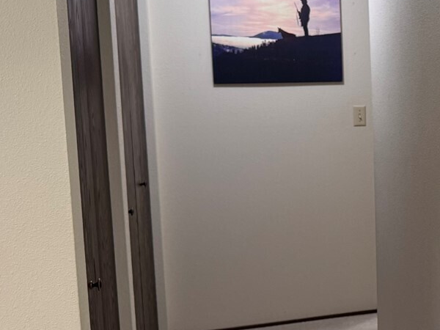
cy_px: 136
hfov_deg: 27.3
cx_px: 505
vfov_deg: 22.9
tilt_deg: -7.6
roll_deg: +1.0
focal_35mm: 64
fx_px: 813
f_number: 1.78
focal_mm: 6.76
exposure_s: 1/60
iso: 200
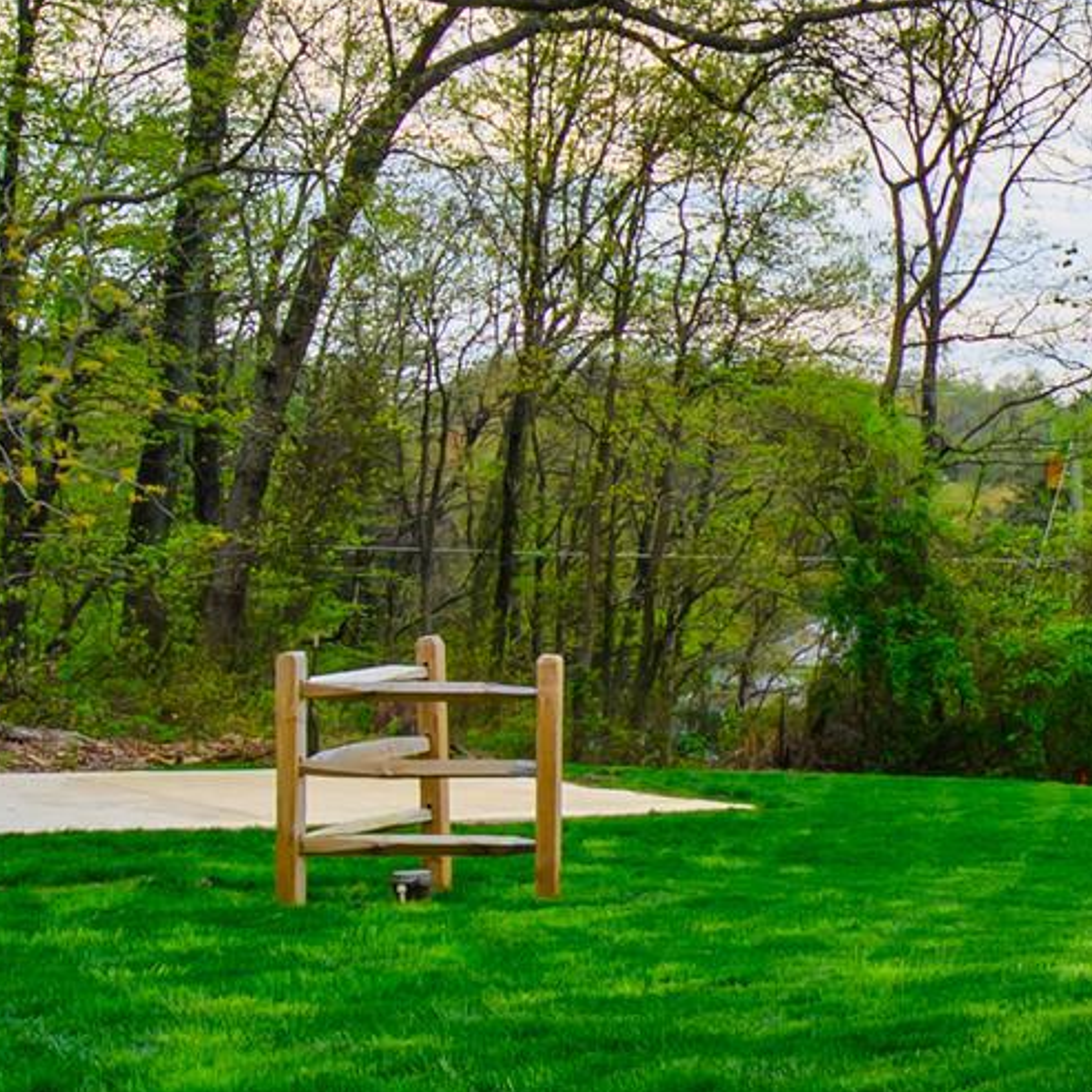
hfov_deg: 20.4
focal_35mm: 67
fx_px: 2391
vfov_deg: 25.7
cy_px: 490
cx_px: 1814
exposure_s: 1/200
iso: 320
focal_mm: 19
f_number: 16
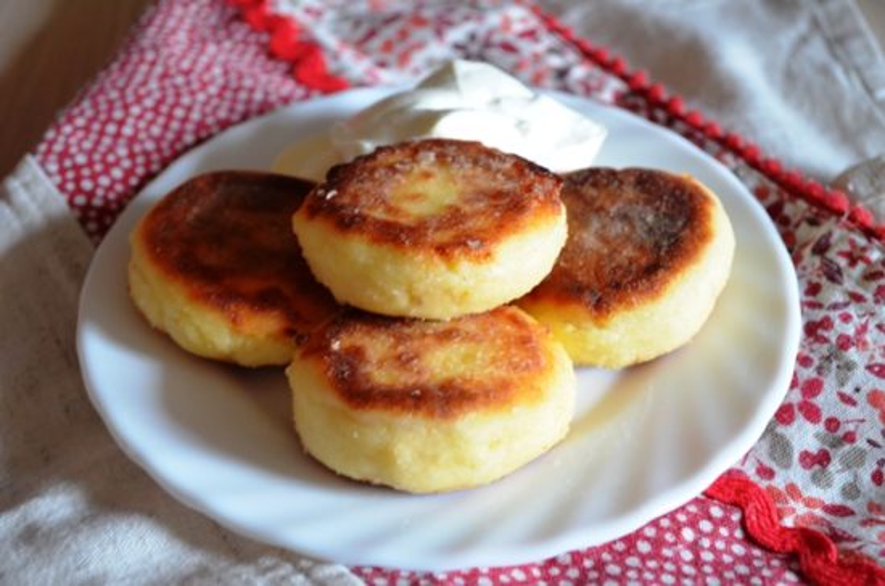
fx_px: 1472
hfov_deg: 33.5
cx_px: 442
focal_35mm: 60
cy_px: 293
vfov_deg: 22.5
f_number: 5.3
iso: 1600
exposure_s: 1/8
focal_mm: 40
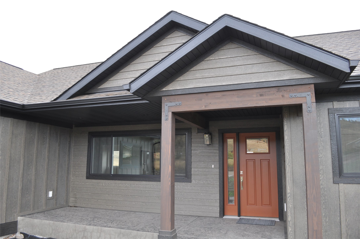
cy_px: 120
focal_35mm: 27
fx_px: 270
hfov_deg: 67.4
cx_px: 180
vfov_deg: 47.8
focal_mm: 18
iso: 320
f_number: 5.6
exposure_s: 1/125
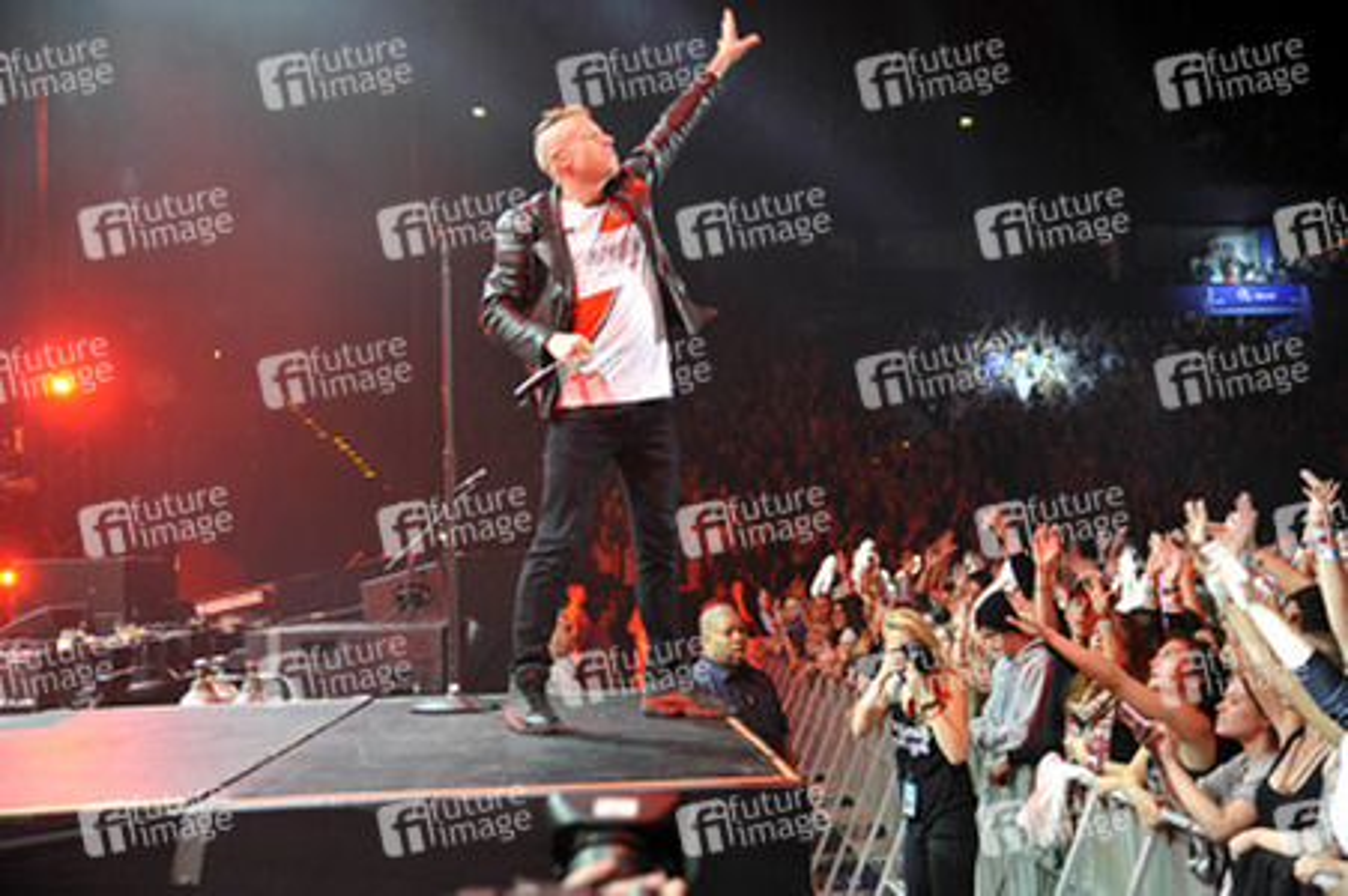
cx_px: 674
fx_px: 1422
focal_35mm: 38
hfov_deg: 50.7
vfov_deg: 35.0
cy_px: 448
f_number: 3.2
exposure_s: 1/100
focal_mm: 38
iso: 800
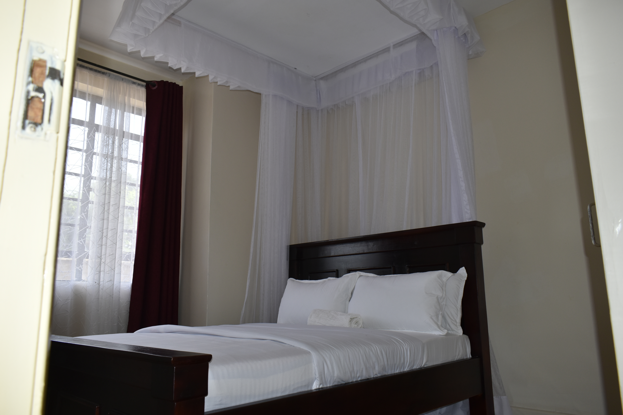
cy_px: 208
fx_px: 467
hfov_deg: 67.4
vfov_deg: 47.9
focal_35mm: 27
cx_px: 312
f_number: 5.6
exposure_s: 1/125
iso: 280
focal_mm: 18
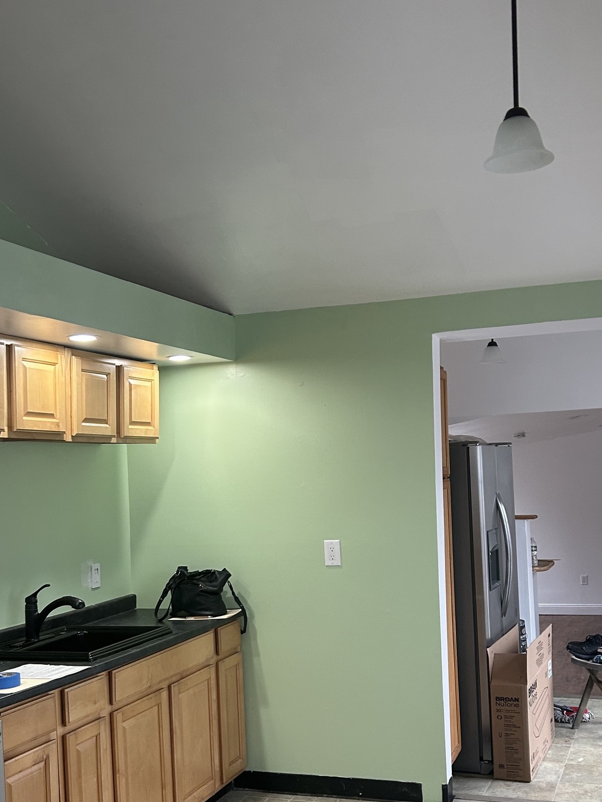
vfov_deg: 44.5
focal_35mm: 42
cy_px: 482
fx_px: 974
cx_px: 325
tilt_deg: +4.0
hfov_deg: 34.3
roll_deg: +3.2
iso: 125
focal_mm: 5.7
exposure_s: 1/120
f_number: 1.5
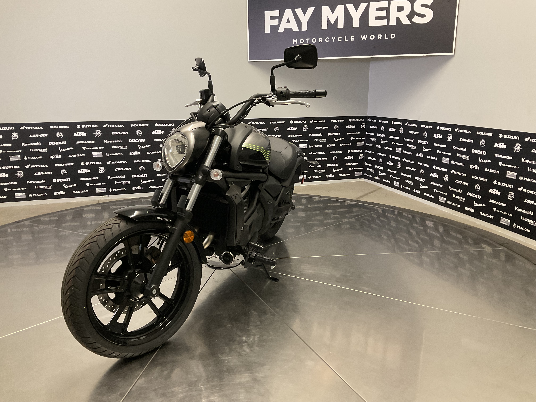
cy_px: 201
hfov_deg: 61.7
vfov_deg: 48.2
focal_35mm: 29
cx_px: 268
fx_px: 449
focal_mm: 3
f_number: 1.8
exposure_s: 1/40
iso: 200
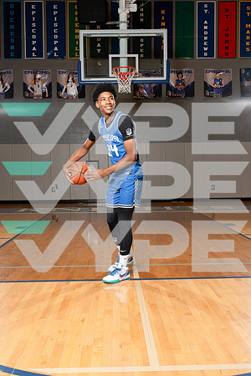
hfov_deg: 36.9
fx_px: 376
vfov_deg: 53.1
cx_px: 126
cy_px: 188
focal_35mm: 36
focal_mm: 36
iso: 400
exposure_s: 1/250
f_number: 5.6
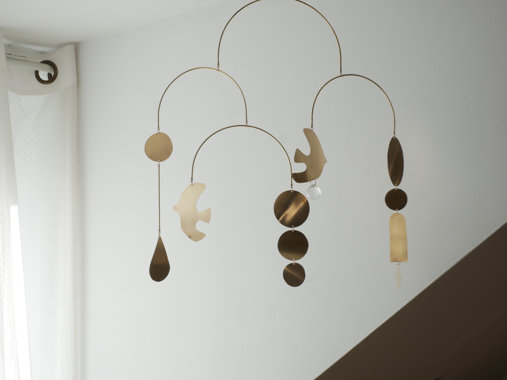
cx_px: 254
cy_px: 190
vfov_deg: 29.1
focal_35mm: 50
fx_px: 733
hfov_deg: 38.2
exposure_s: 1/13
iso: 200
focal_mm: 25
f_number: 16
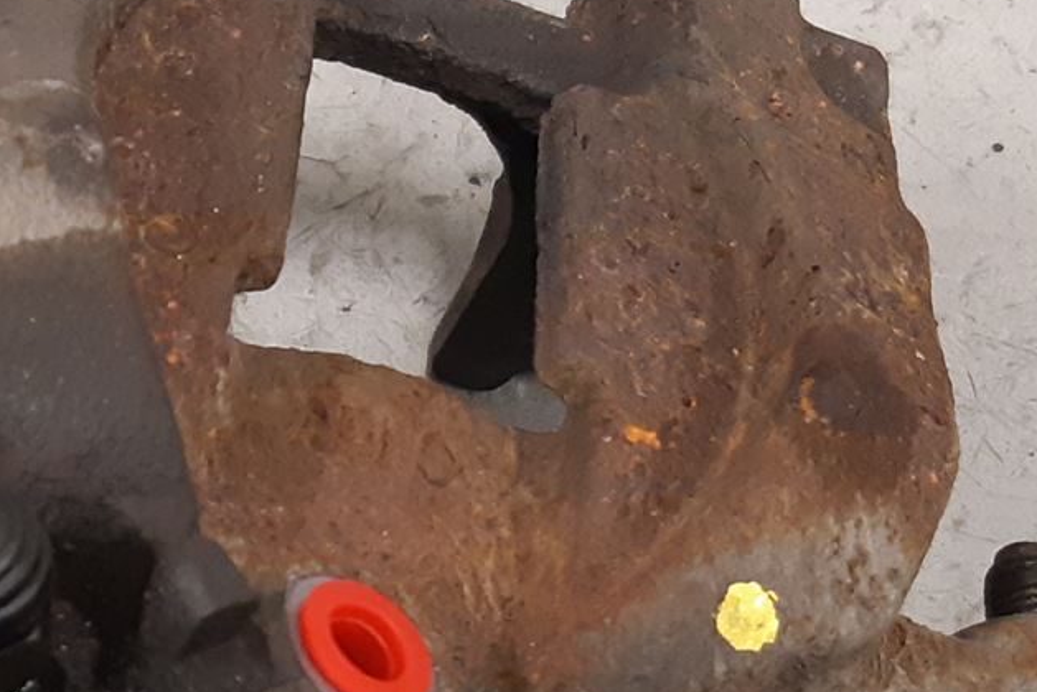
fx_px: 2536
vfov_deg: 15.2
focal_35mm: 88
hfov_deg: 22.3
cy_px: 740
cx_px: 23
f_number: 1.7
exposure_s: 1/50
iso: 320
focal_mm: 3.93
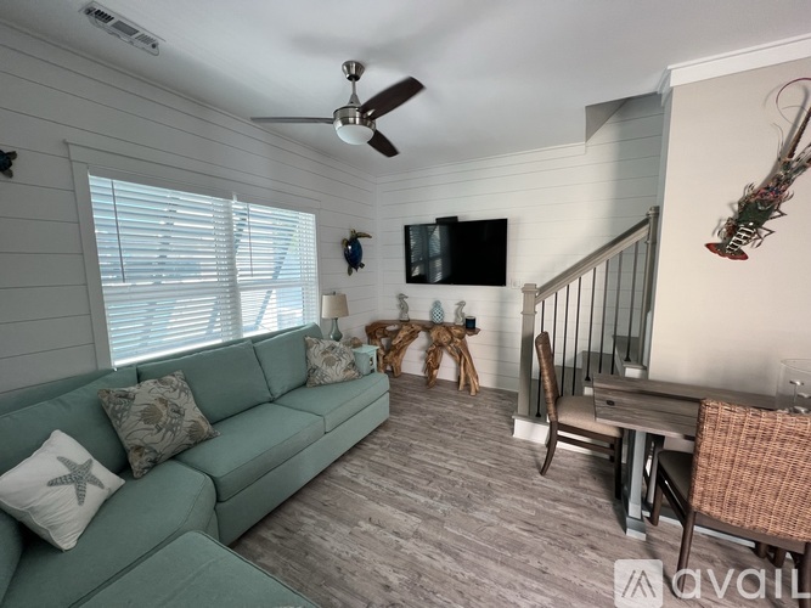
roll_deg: +0.6
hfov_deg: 106.2
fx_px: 305
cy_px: 304
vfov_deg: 89.9
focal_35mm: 13
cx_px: 406
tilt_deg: -7.0
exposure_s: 1/99
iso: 80
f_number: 1.8
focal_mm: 1.57
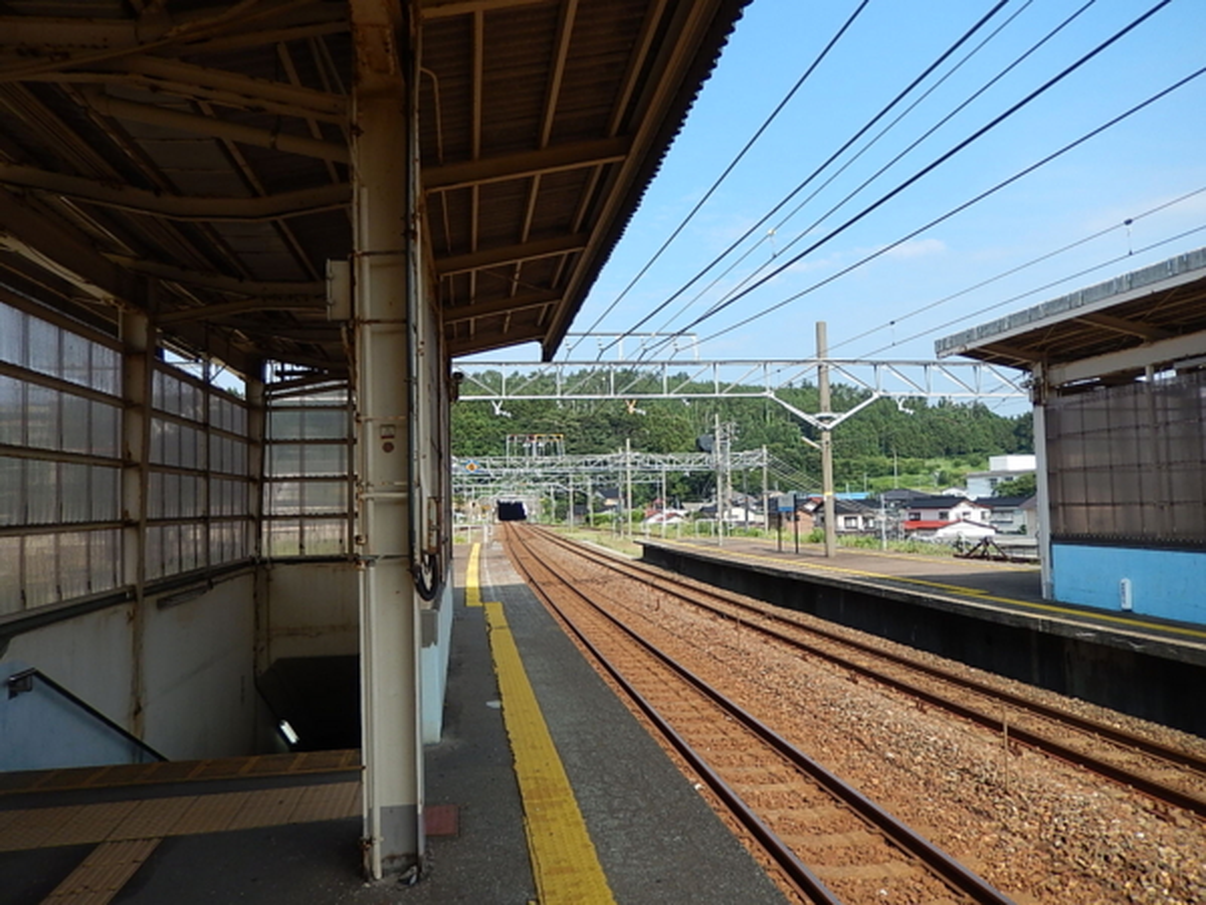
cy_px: 452
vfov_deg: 54.9
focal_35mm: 25
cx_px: 603
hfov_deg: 69.4
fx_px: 871
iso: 125
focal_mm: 4.5
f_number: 3.4
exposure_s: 1/800
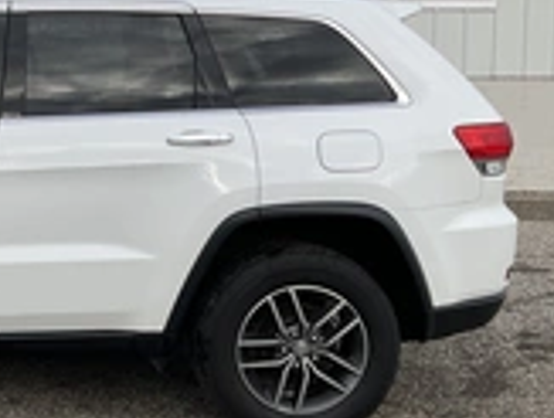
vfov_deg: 20.8
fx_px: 1139
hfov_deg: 25.7
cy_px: 173
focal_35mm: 71
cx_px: -27
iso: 25
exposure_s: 1/829
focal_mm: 3
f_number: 1.8
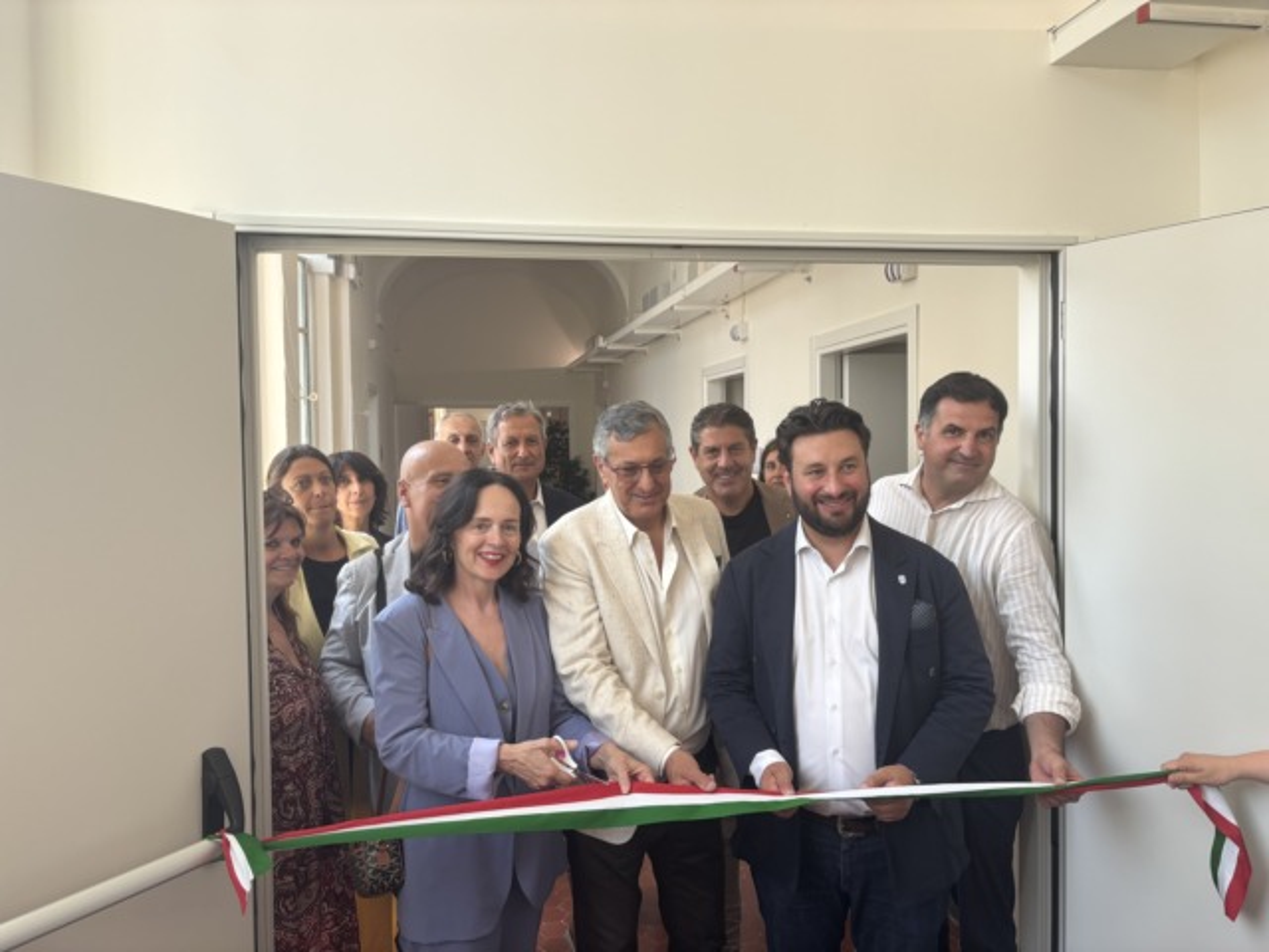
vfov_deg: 53.1
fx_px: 953
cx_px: 634
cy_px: 476
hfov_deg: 67.3
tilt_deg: -3.2
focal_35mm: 26
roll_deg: +0.8
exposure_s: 1/121
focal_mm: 5.96
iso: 40
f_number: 1.6
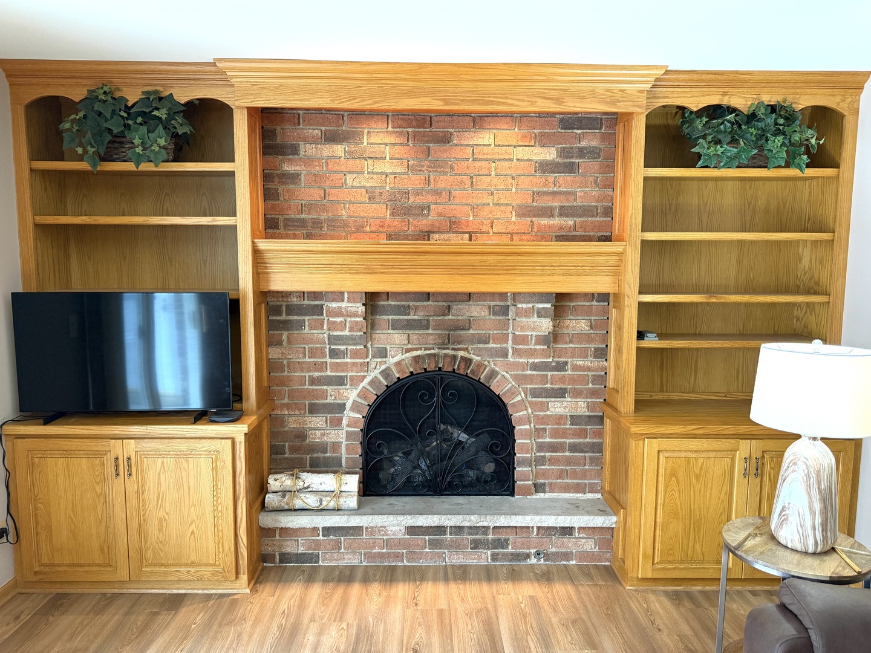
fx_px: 604
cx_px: 436
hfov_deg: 71.6
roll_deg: -1.2
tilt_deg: -5.5
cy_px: 326
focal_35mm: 24
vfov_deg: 56.8
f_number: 1.78
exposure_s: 1/60
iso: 400
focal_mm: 6.76
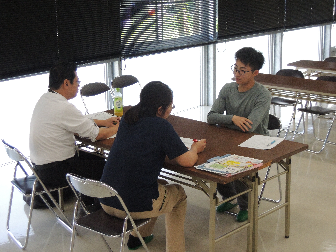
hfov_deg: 31.2
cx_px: 168
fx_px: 602
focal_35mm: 62
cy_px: 126
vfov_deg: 23.7
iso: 800
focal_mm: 11.1
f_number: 3.7
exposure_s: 1/160
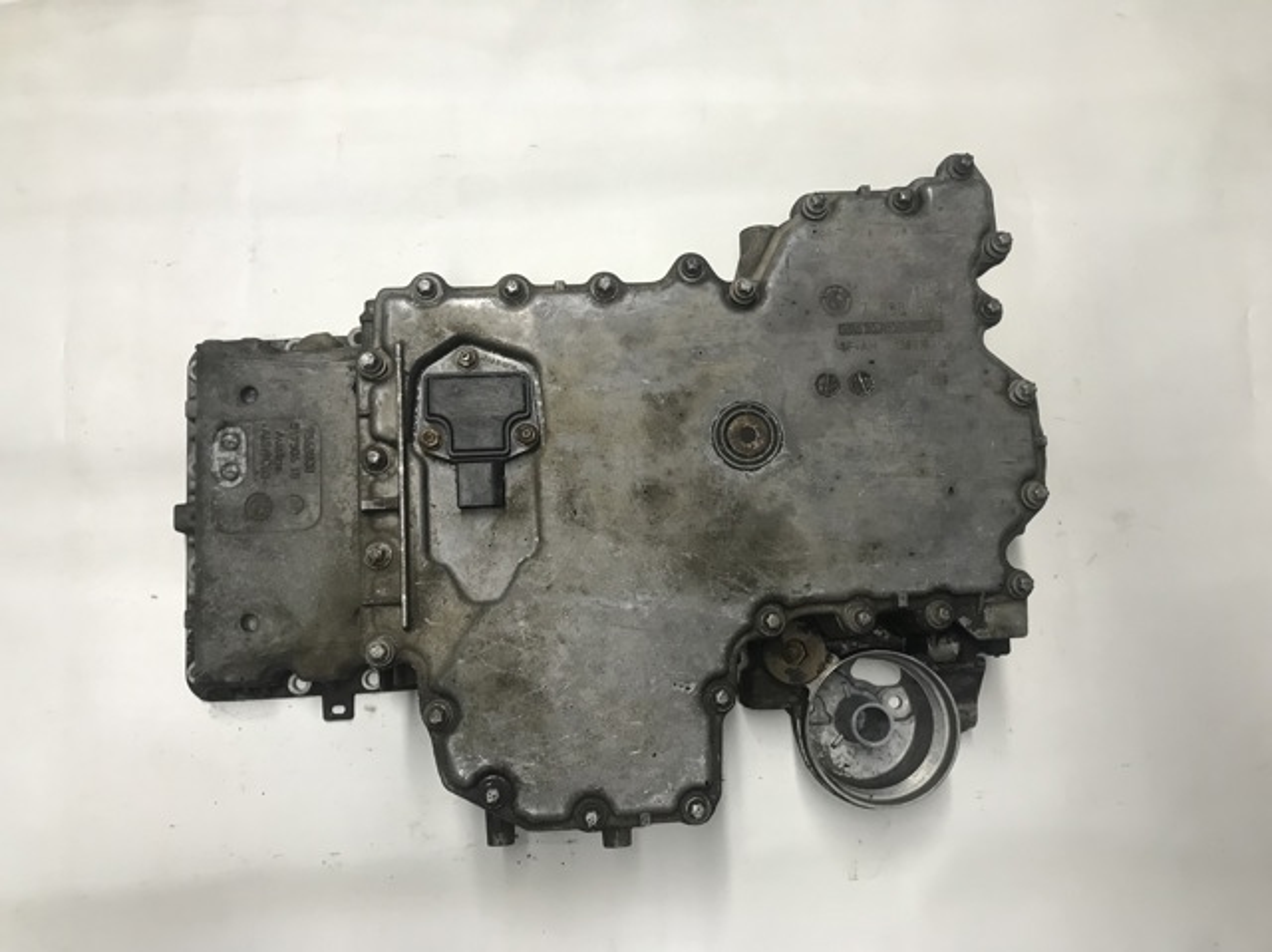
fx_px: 1028
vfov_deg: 49.7
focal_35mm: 28
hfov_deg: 63.5
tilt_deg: -80.7
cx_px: 636
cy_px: 476
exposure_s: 1/33
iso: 25
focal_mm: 3.99
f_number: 1.8
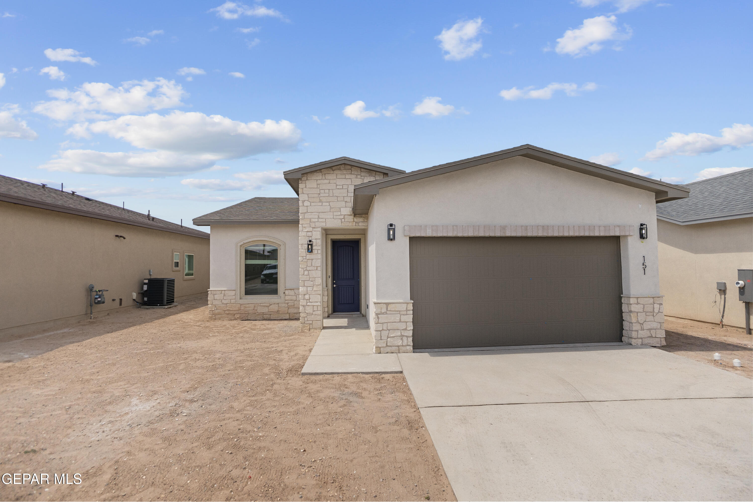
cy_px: 251
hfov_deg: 90.0
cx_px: 376
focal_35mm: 18
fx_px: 376
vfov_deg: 67.4
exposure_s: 1/1500
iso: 250
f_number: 4
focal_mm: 12
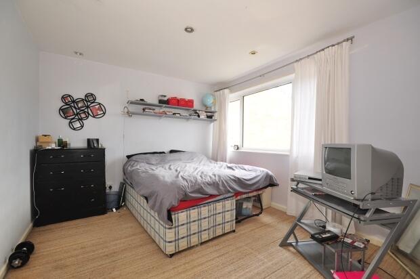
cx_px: 210
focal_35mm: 15
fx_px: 175
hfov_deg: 100.4
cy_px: 140
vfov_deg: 77.2
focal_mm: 10
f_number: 11
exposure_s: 1/2.5
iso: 200
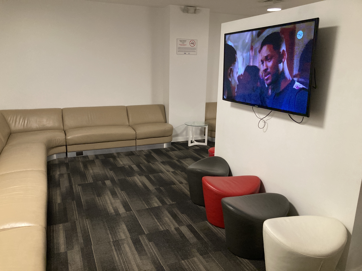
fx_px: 293
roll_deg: -1.3
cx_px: 181
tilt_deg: -13.5
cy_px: 136
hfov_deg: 63.4
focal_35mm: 28
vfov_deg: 49.7
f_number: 1.8
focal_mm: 3.99
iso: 320
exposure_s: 1/40
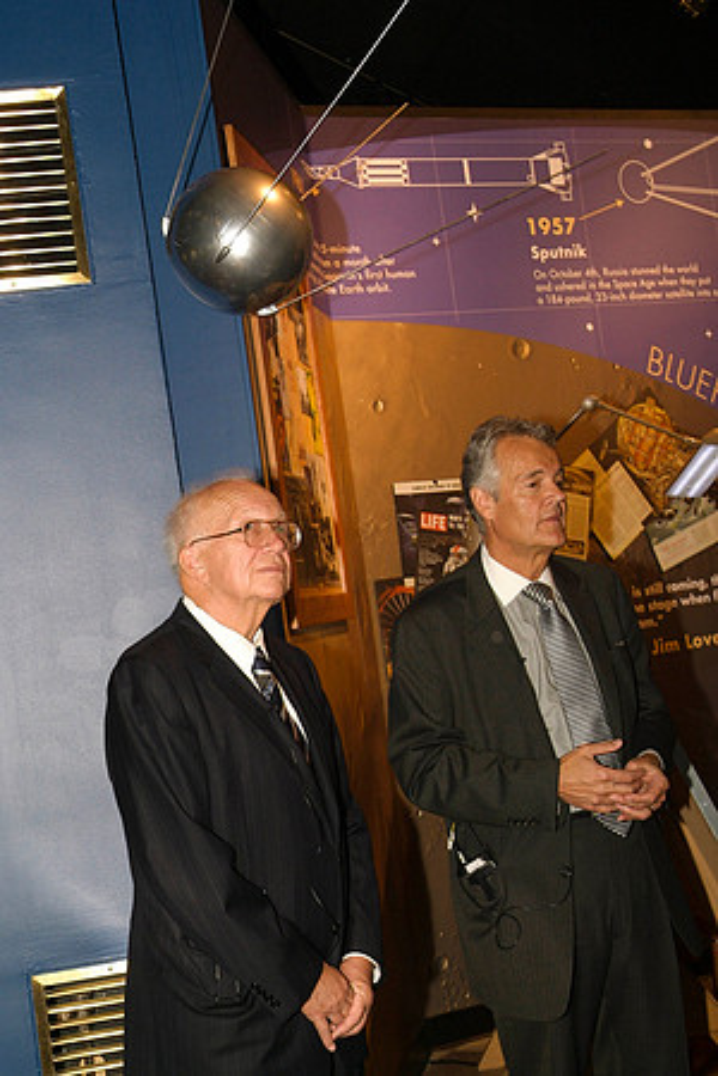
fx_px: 2034
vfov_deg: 29.7
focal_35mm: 68
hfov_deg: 20.0
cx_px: 359
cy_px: 538
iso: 800
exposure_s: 1/20
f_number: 8
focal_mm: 45
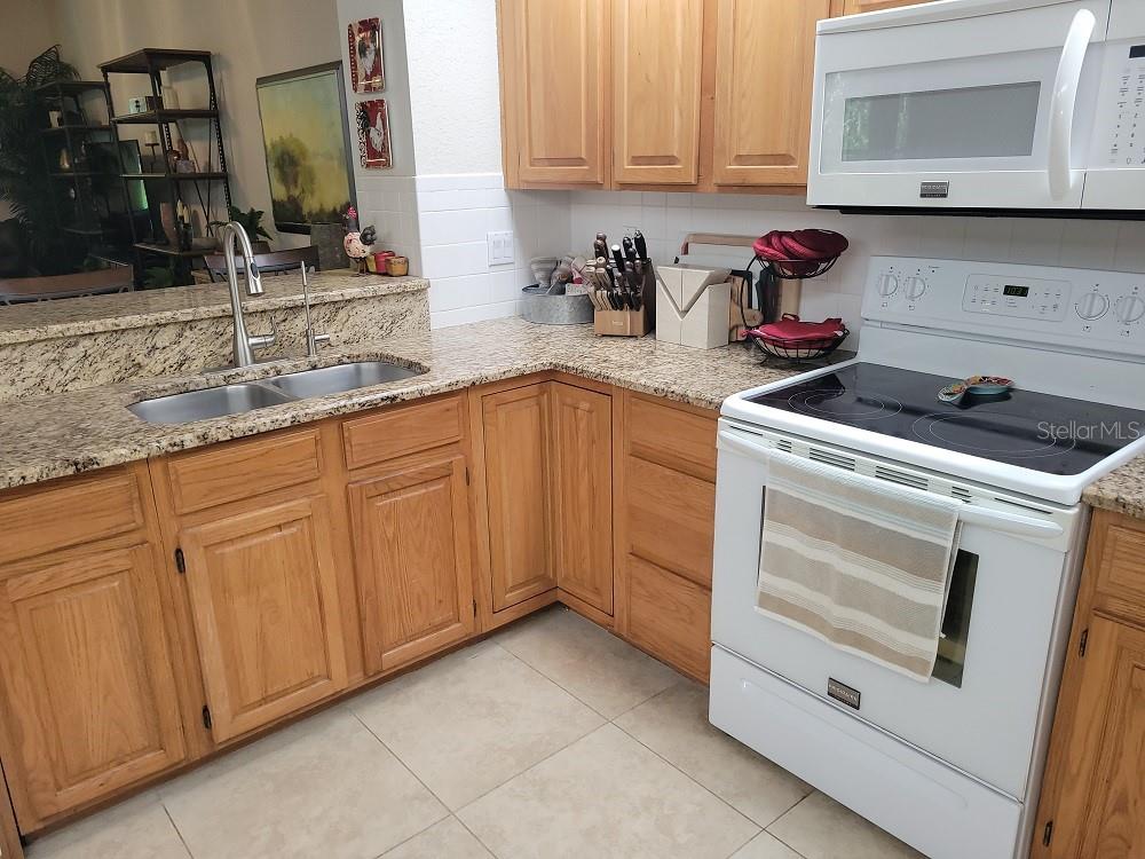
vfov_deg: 53.1
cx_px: 572
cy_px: 430
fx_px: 860
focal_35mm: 26
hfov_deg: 67.3
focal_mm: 5.4
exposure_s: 1/60
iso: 100
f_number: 1.8
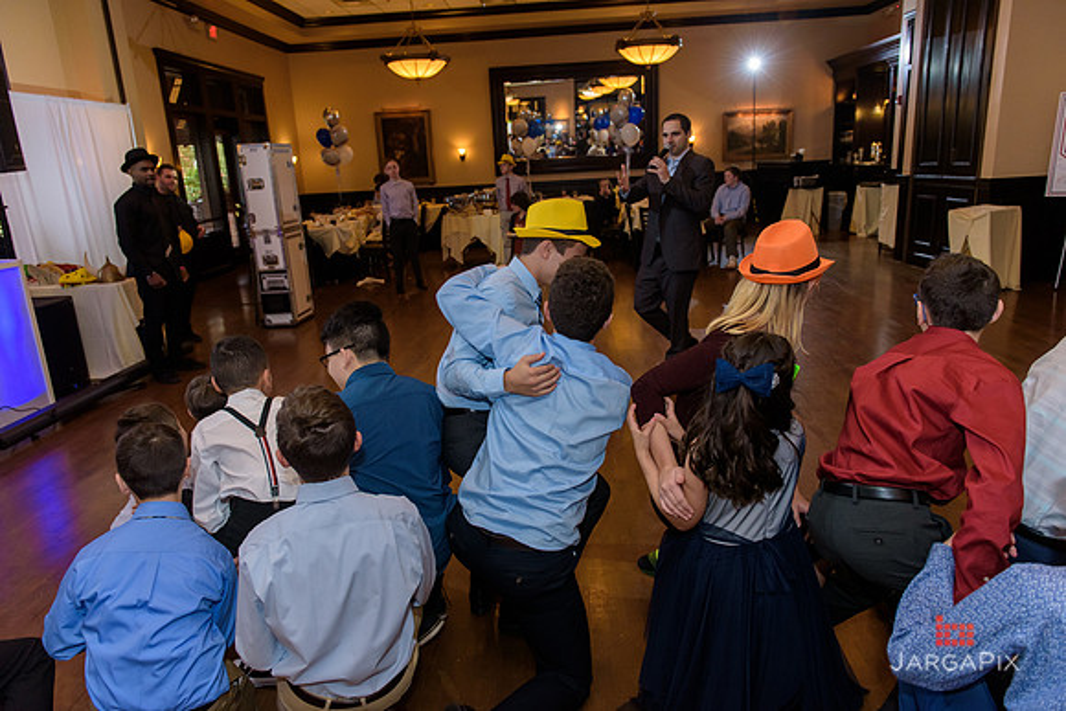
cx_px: 533
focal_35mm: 24
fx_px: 711
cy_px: 356
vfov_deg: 53.2
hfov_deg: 73.7
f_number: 3.2
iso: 1600
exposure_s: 1/125
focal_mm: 24
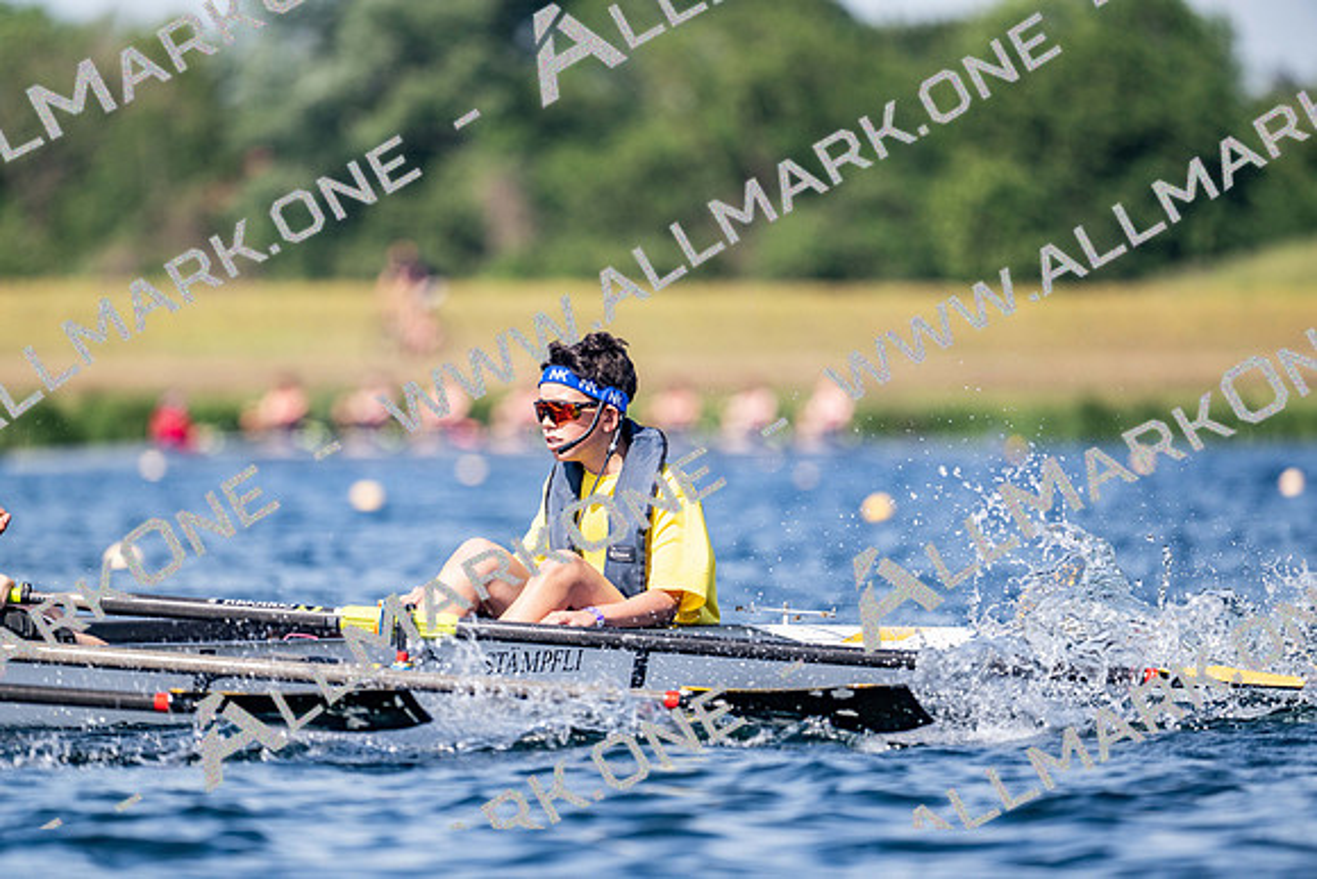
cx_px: 658
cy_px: 440
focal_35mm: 400
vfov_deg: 3.4
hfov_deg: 5.2
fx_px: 14636
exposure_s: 1/2500
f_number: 4.5
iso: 220
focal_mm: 400
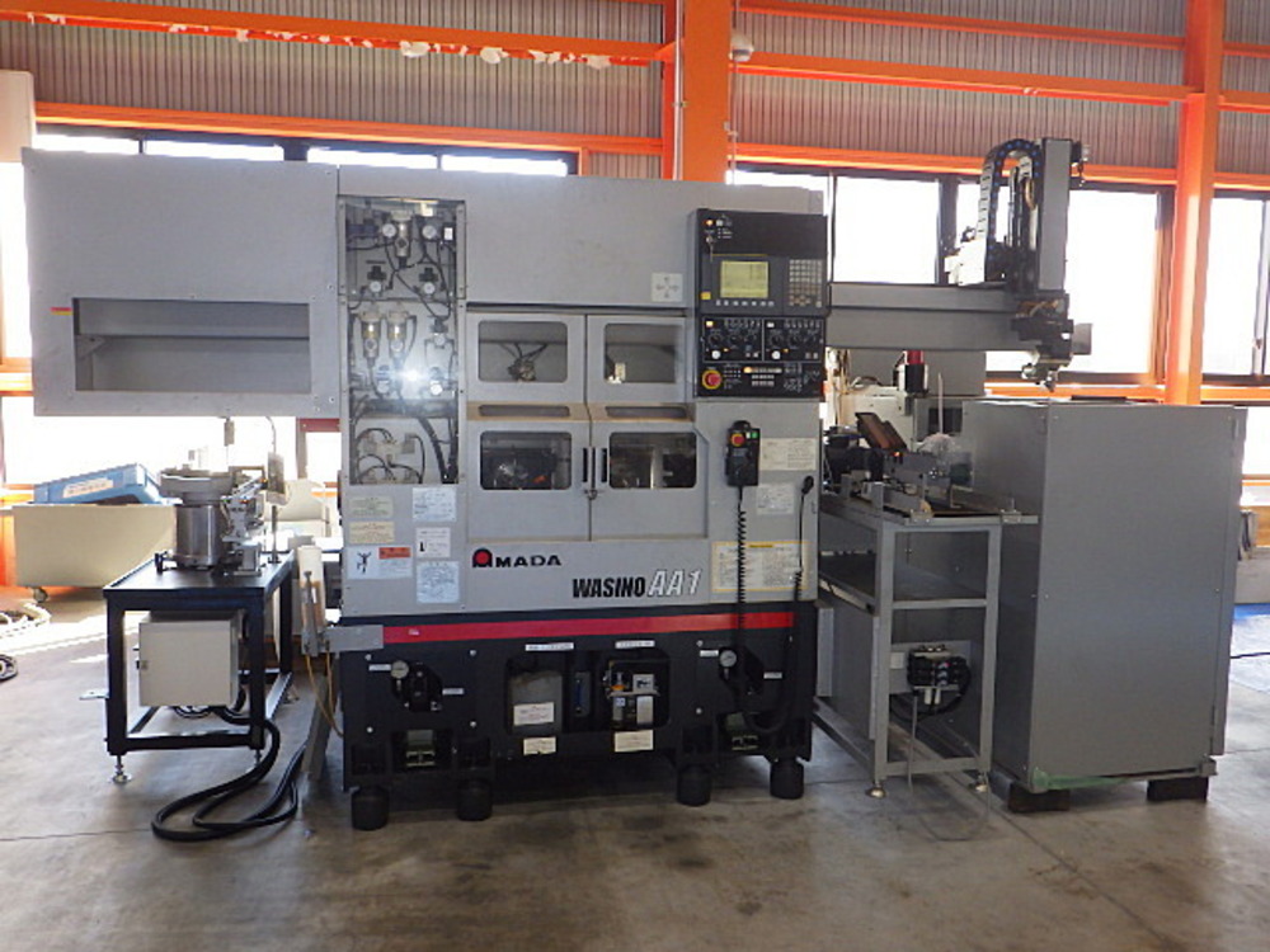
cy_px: 476
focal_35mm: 28
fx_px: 1027
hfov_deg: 63.4
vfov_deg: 49.7
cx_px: 635
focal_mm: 5
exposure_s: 1/60
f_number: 3.5
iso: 250
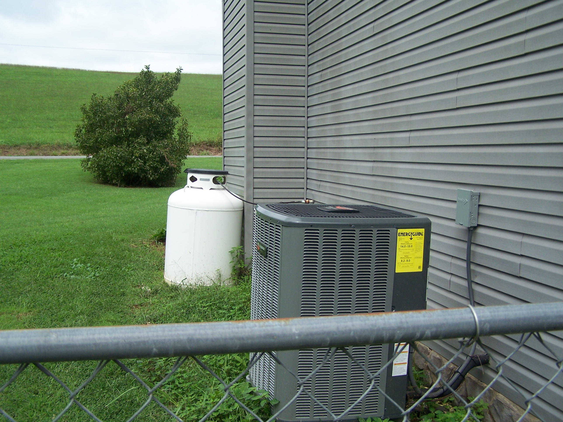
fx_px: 618
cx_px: 282
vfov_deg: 37.7
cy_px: 211
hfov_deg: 49.0
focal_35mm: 38
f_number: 2.8
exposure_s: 1/800
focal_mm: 6.3
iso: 80
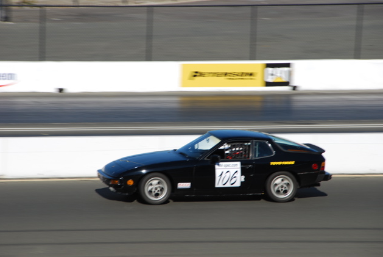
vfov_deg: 4.5
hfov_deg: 6.7
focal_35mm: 305
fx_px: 3249
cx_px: 193
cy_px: 129
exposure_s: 1/250
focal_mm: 200
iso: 110
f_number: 10
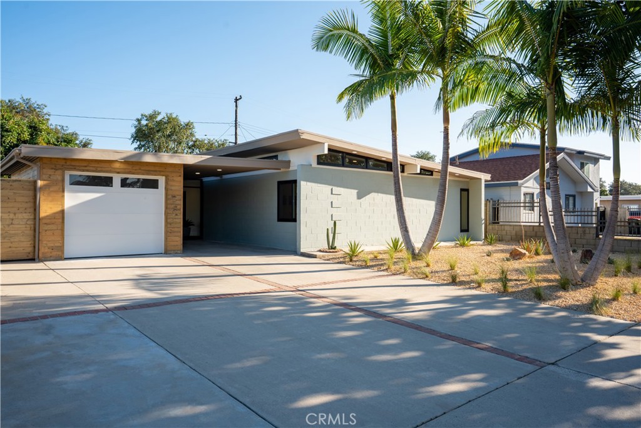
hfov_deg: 71.5
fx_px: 445
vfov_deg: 51.3
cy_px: 214
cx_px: 320
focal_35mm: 25
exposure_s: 1/400
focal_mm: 25
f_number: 8
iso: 100
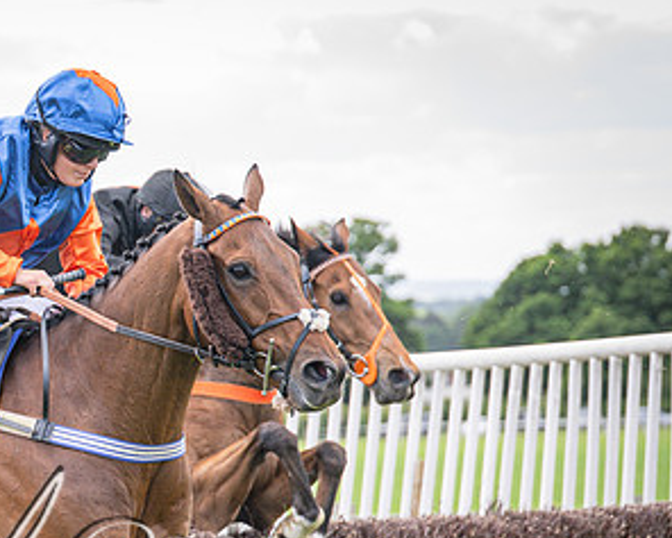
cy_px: 453
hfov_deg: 9.8
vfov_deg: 7.9
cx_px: 69
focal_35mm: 196
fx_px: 3899
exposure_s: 1/1600
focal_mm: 70
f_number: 2.8
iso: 400
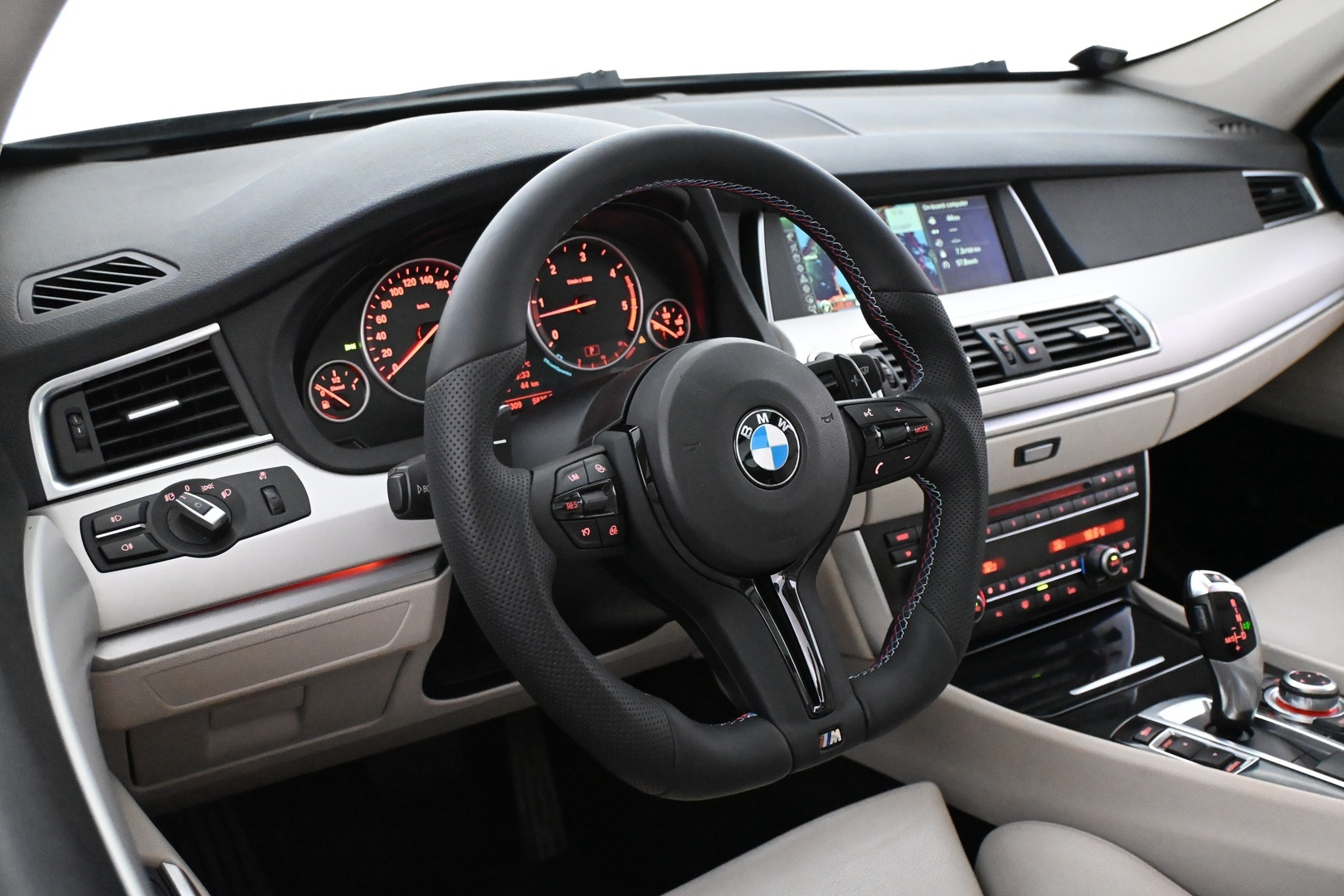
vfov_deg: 40.8
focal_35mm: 32
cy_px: 448
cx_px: 672
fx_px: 1204
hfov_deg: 58.3
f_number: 4
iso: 8000
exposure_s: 1/60
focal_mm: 21.5
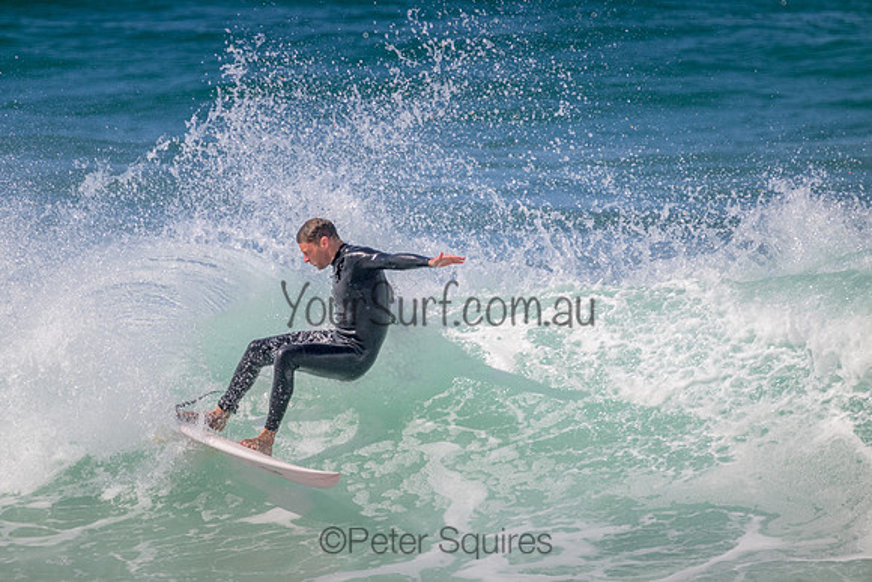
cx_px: 436
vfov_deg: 1.7
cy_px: 291
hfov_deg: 2.6
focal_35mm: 800
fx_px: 19381
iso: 720
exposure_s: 1/2000
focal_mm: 800
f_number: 11
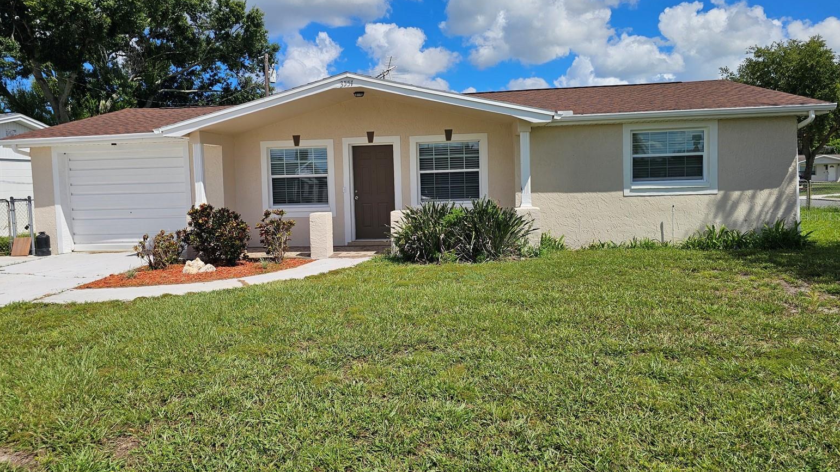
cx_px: 407
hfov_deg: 71.9
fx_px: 579
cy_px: 216
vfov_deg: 44.3
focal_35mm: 26
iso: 10
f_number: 1.7
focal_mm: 6.3
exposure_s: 1/1384
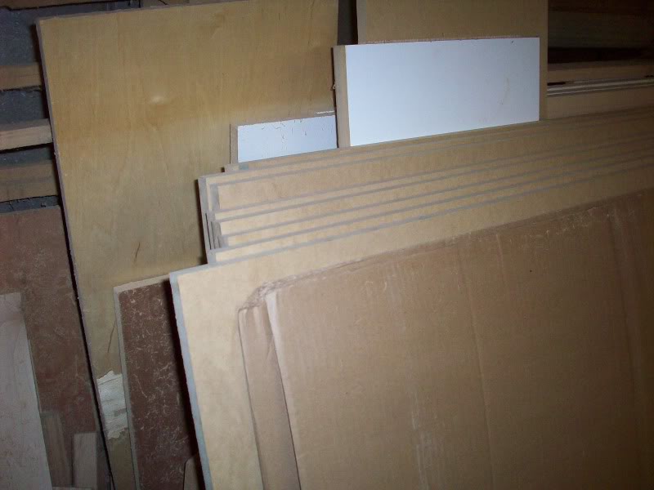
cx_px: 327
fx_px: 699
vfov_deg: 38.7
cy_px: 245
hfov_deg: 50.1
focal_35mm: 37
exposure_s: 1/64
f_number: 2.8
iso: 200
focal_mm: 6.2
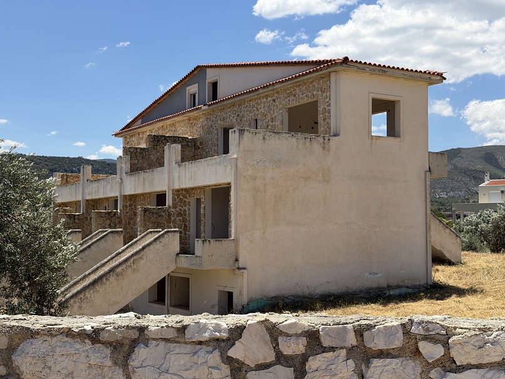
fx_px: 700
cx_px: 252
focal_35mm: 48
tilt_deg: +3.4
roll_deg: -0.3
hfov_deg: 39.7
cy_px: 190
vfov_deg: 30.3
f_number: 1.78
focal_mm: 6.76
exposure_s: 1/6024
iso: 64
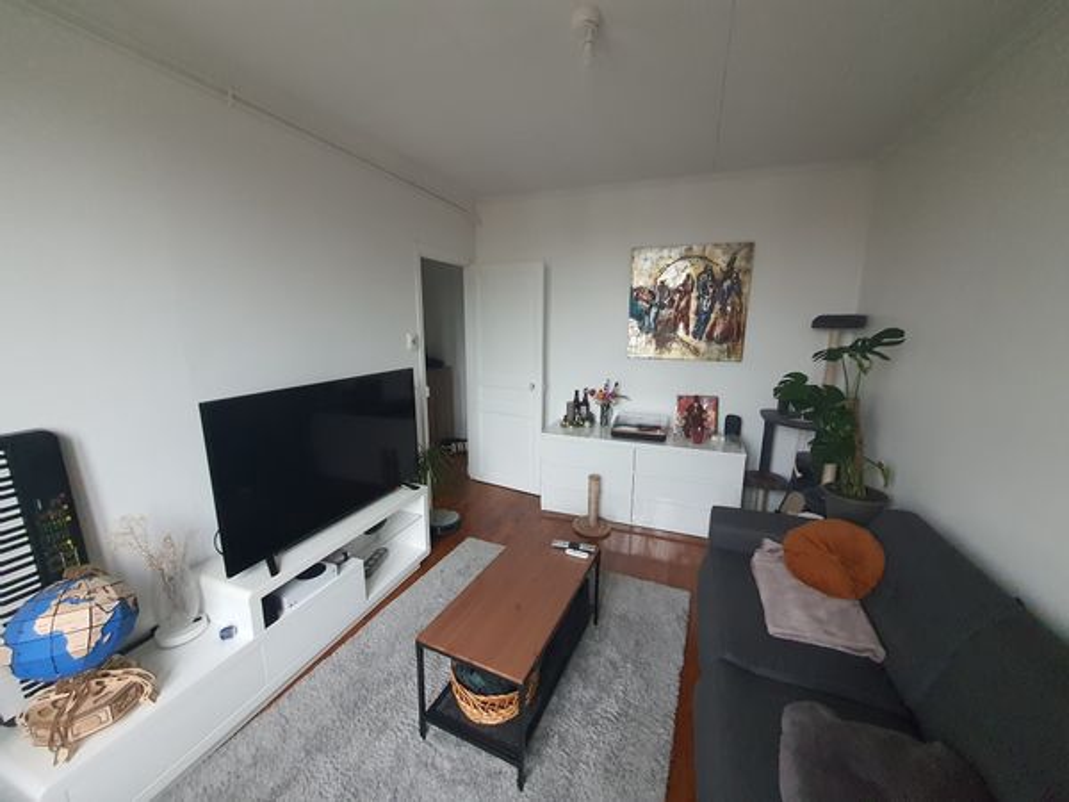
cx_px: 534
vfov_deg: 89.9
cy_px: 401
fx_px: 401
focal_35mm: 13
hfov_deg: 106.2
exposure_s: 1/33
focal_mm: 1.74
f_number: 2.2
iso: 500
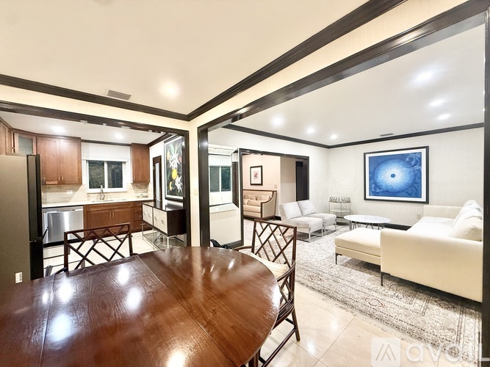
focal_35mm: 14
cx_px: 245
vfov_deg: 85.7
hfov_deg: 102.1
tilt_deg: +0.1
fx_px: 198
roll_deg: +1.0
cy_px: 184
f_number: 2.2
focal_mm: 2.22
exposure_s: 1/60
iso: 320
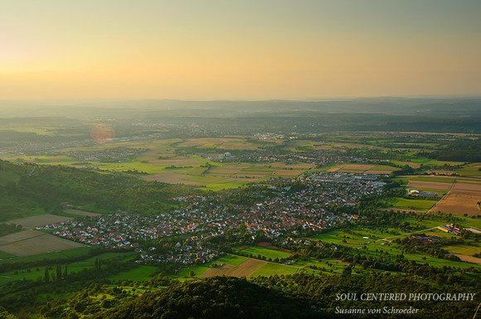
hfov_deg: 46.5
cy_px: 160
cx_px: 240
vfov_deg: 31.8
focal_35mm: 42
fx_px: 560
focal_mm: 28
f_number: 11
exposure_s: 1/90
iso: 200
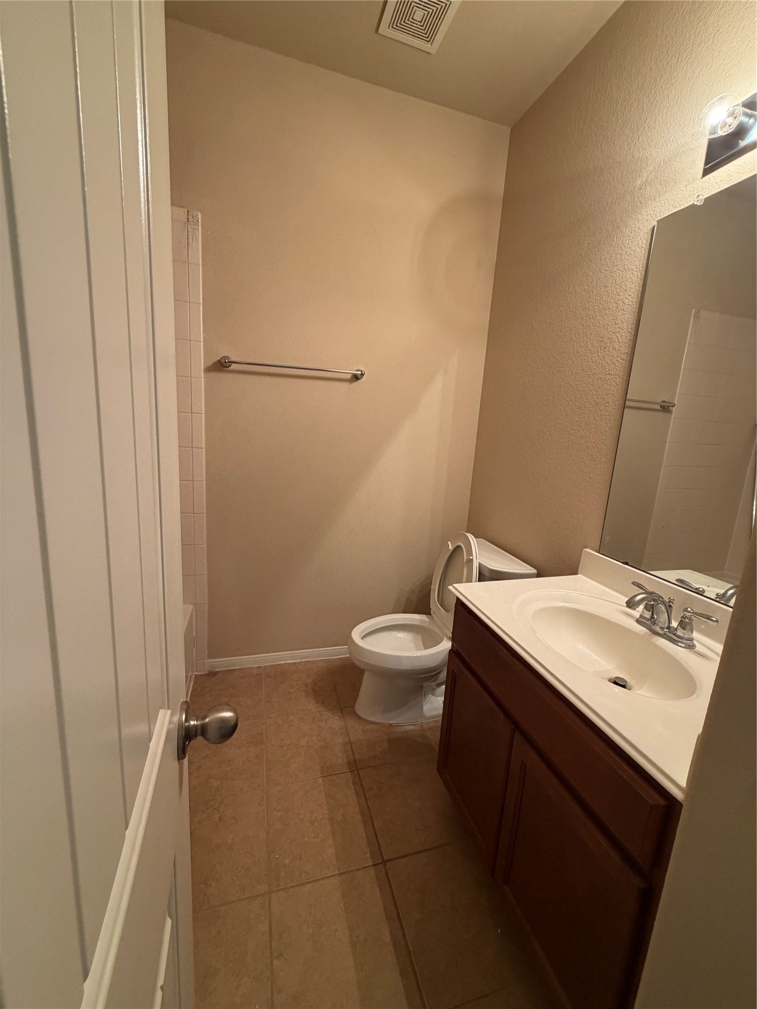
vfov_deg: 102.1
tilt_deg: -11.4
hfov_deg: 85.7
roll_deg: -3.8
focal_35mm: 14
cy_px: 504
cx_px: 378
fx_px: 408
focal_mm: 2.22
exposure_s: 1/60
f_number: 2.2
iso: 320
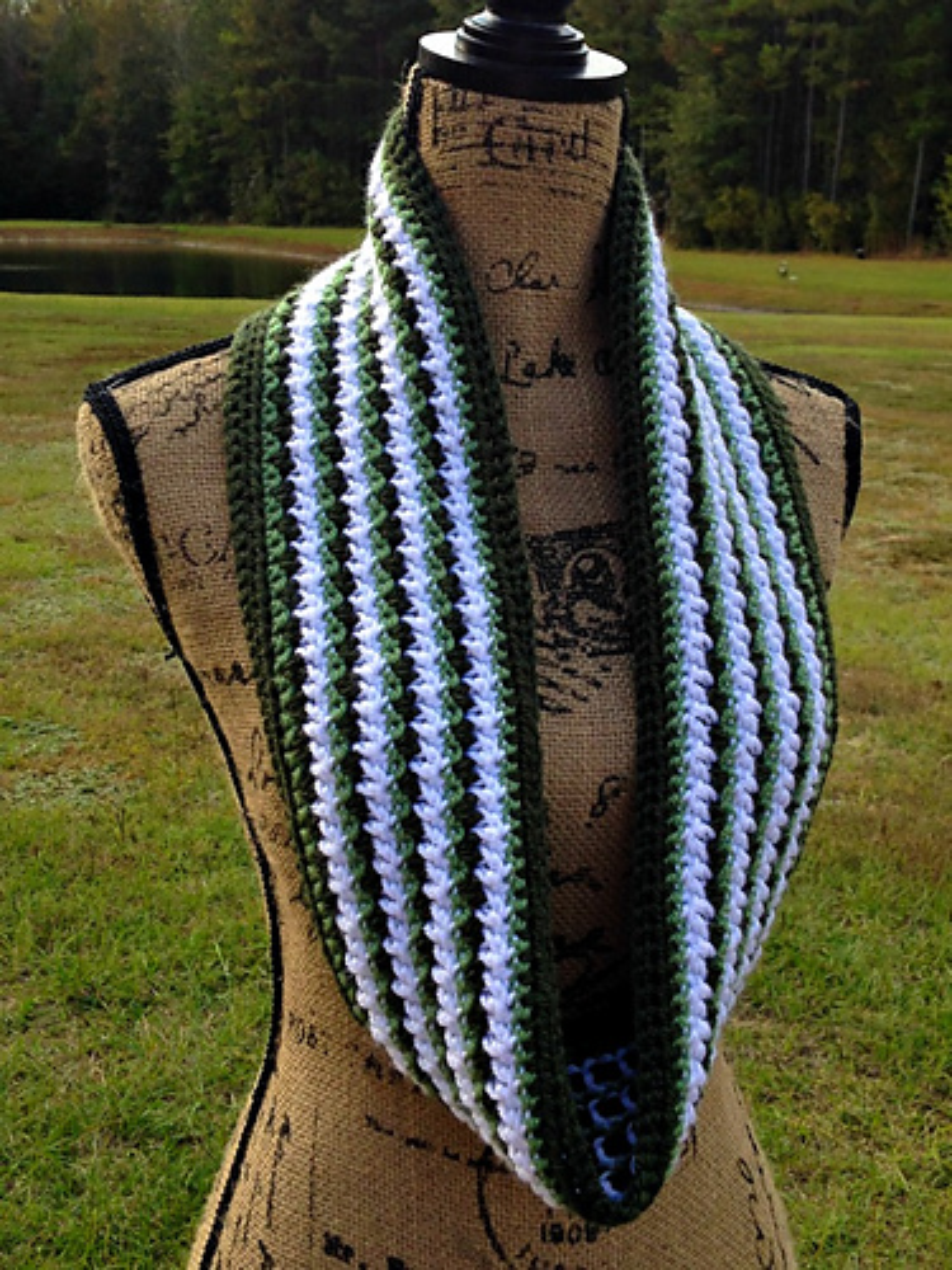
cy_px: 635
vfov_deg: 55.4
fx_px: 1210
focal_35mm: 33
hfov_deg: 42.9
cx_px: 476
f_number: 2.4
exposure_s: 1/441
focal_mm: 4.12
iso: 50
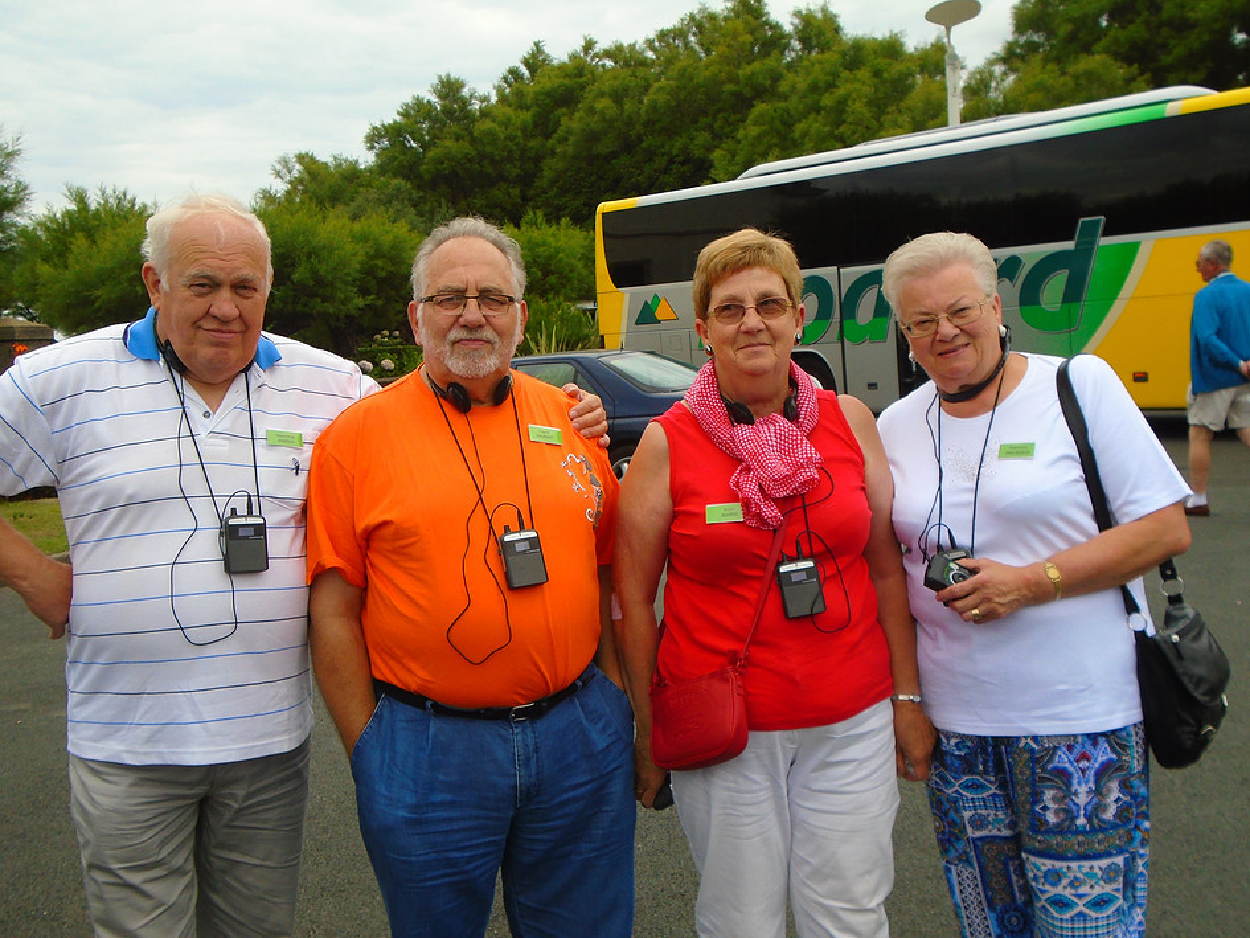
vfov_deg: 34.4
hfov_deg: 44.8
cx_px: 625
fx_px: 1517
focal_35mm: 42
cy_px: 469
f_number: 4.1
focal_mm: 7.4
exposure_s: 1/320
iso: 100
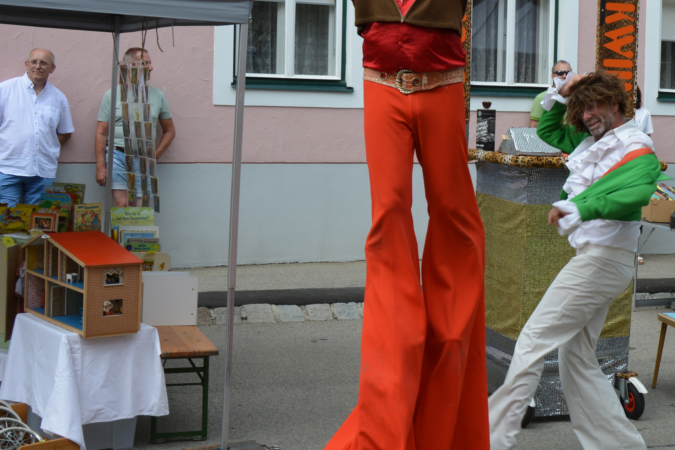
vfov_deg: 19.1
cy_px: 140
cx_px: 585
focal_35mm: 71
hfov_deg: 27.6
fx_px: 1331
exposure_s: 1/200
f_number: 7.1
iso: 200
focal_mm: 24
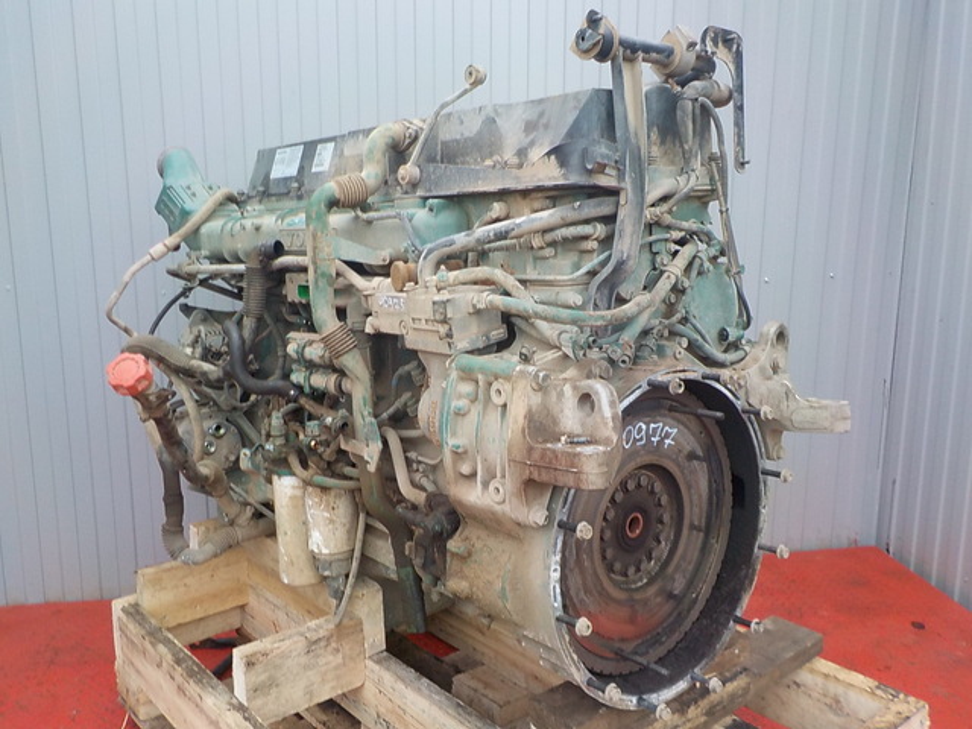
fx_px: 842
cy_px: 364
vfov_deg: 46.8
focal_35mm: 30
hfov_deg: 60.0
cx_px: 486
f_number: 3.3
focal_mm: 4.1
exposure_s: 1/30
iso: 200
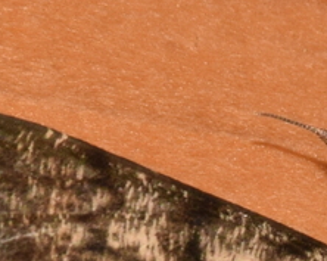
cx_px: 419
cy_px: 450
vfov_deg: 1.8
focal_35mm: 854
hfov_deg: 2.3
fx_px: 8254
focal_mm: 140
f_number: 14
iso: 400
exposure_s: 1/200
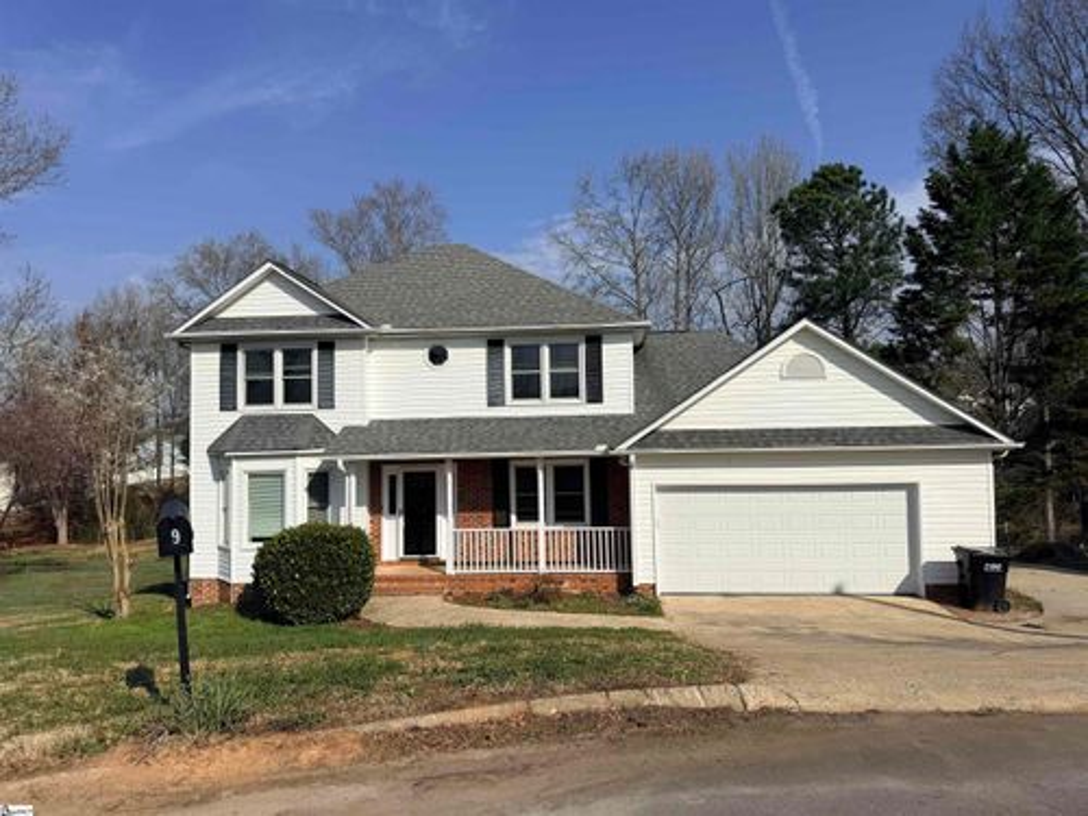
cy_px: 408
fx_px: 754
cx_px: 544
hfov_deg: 71.6
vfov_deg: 56.8
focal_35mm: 24
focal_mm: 6.76
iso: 80
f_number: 1.78
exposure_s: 1/10309
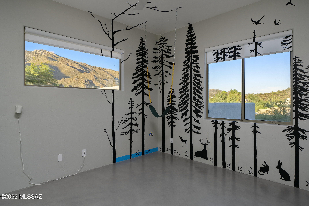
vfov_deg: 61.9
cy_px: 103
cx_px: 154
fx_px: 172
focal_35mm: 20
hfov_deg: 84.0
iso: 200
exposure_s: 1/100
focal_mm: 20
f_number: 7.1
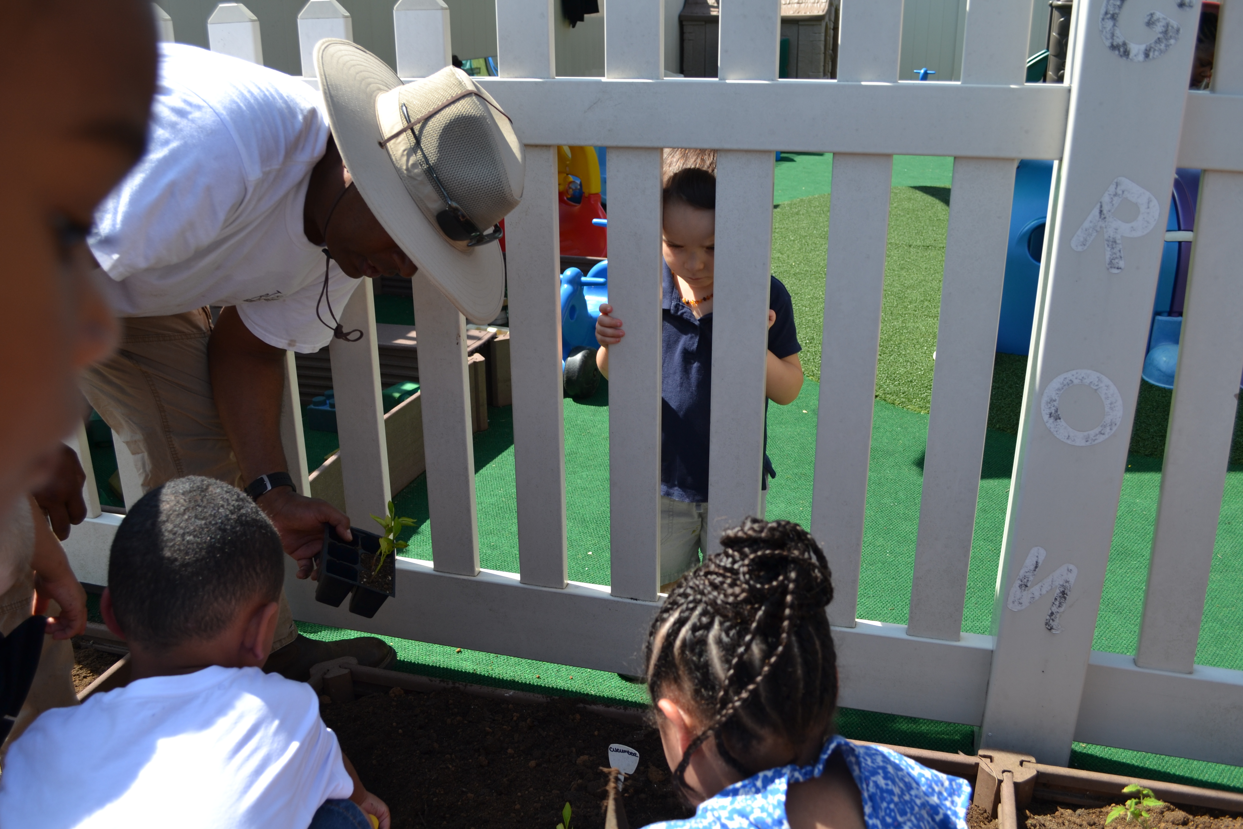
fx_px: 1036
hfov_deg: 61.9
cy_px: 414
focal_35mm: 30
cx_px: 622
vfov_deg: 43.6
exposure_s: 1/250
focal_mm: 20
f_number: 5.6
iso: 100
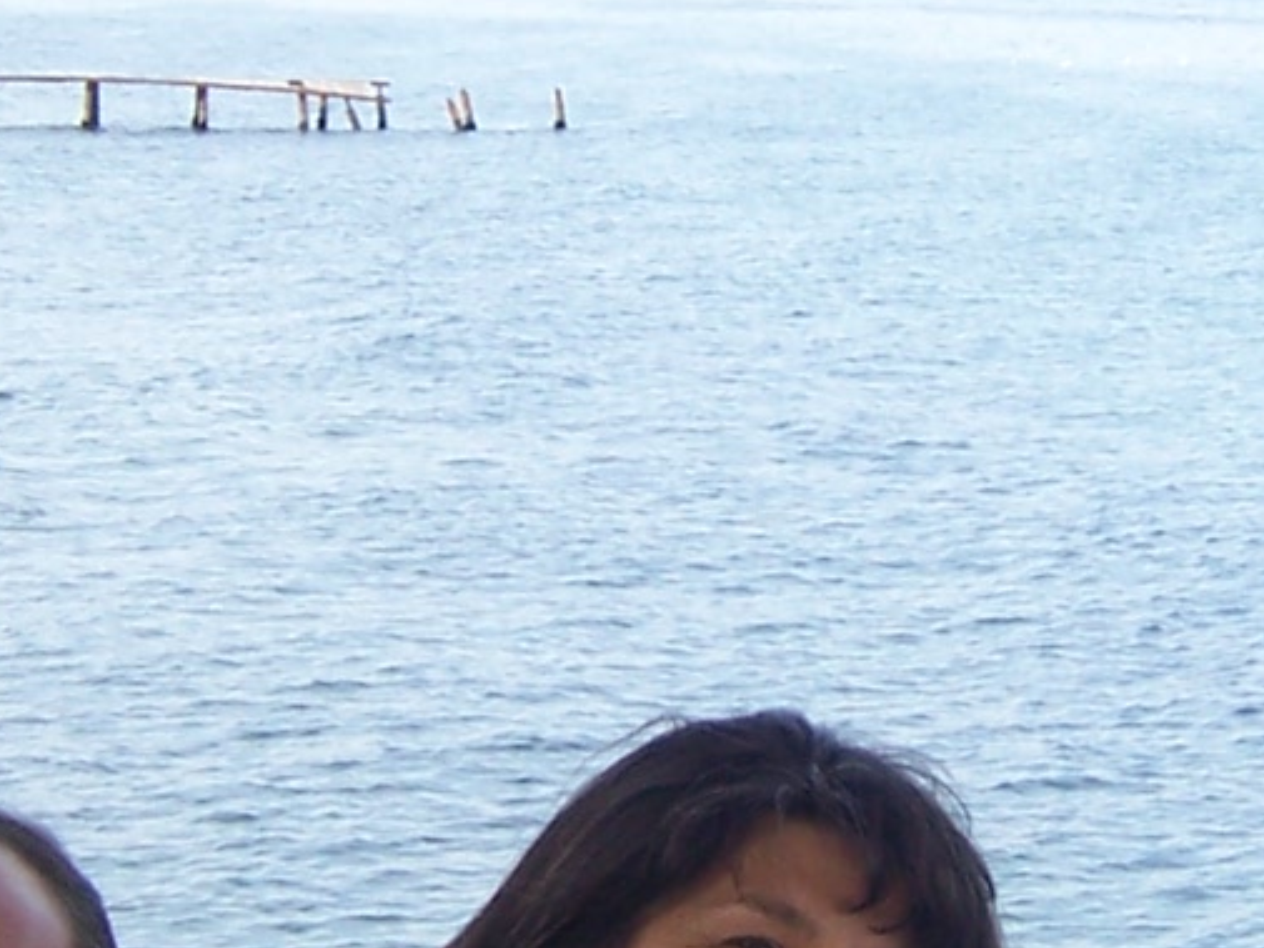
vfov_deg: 10.2
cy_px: 278
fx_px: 5332
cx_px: 806
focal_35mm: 146
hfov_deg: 13.5
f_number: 2.8
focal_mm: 6.2
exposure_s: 1/320
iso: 80
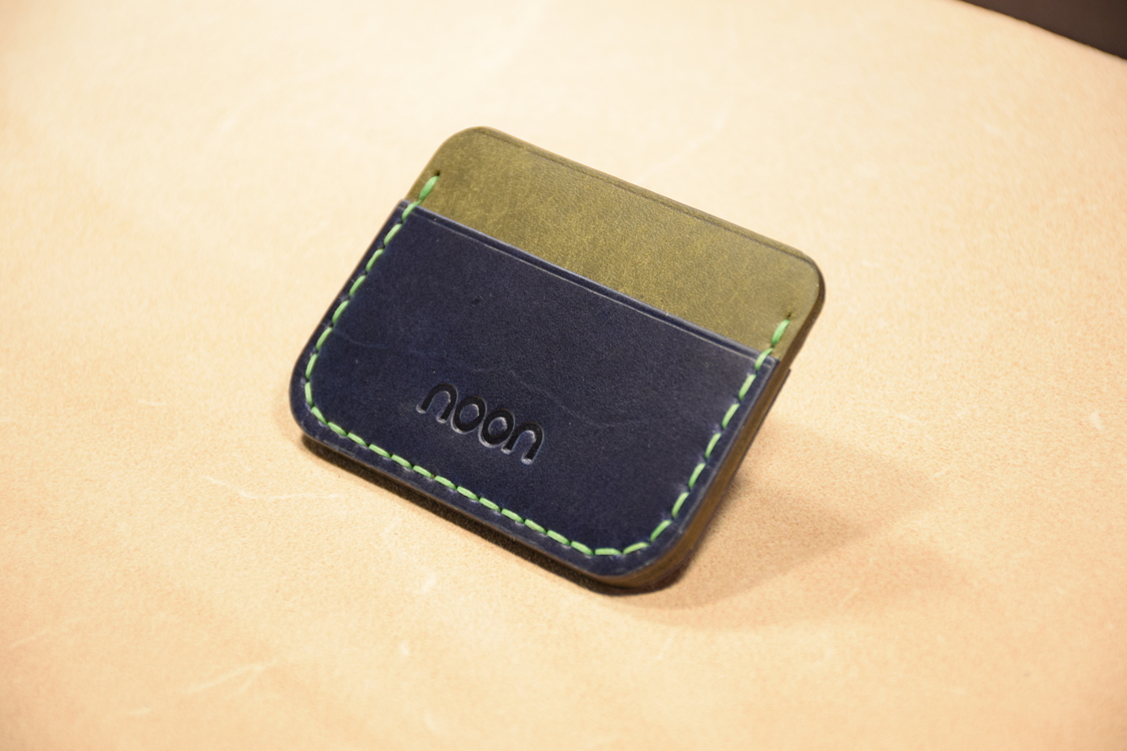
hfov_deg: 14.4
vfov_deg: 9.6
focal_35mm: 142
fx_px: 4461
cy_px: 376
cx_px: 564
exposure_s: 1/125
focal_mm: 95
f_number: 5.6
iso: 640
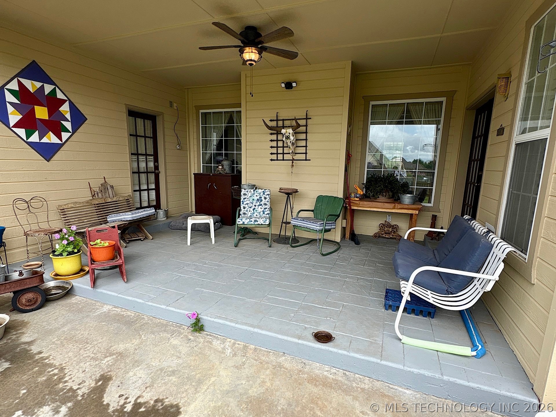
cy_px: 208
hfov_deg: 102.1
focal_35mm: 14
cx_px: 278
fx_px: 225
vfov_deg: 85.7
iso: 40
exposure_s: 1/657
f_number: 2.2
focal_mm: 2.22
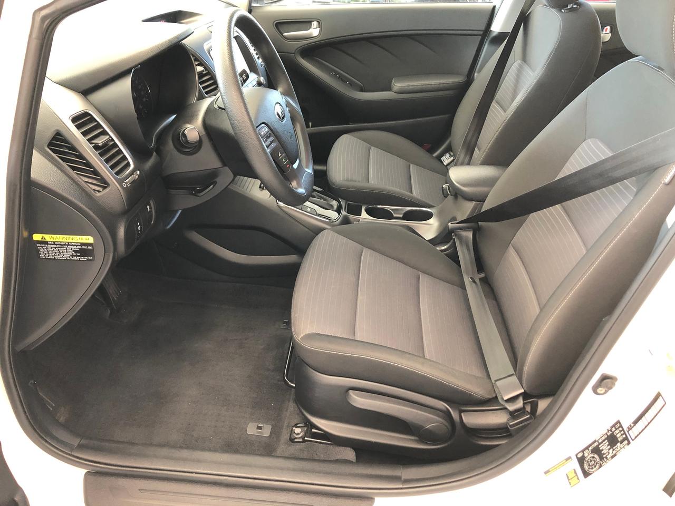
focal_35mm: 28
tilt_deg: -30.7
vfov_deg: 49.7
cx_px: 338
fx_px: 546
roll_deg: -5.2
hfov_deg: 63.4
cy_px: 253
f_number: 1.8
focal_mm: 4
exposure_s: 1/15
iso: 80
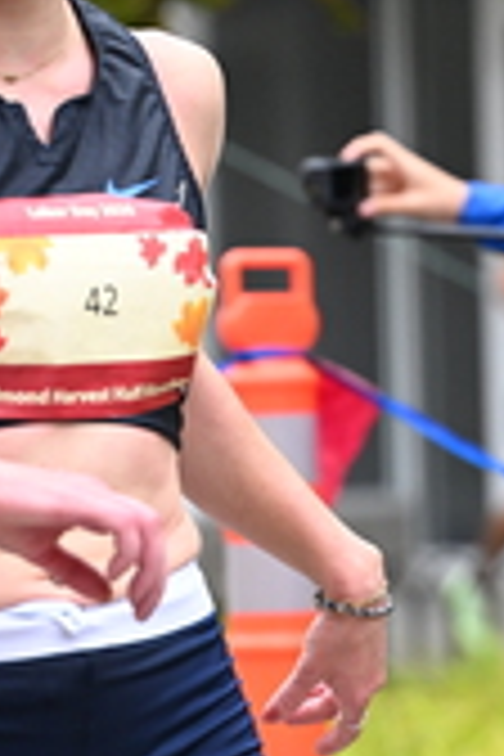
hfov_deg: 5.3
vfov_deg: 8.0
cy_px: 495
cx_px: 43
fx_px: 5418
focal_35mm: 258
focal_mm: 79
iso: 1600
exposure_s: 1/1000
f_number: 2.8
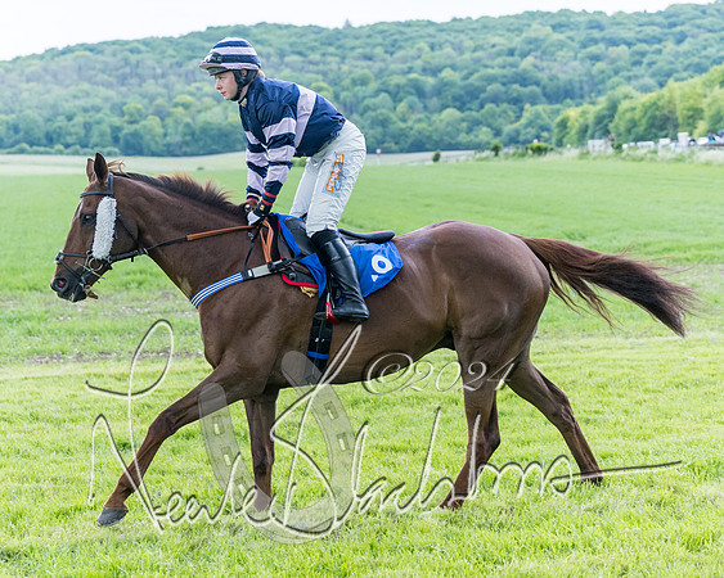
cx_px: 301
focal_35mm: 94
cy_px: 243
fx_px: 2017
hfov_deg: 20.3
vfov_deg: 16.3
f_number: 4
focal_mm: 70
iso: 800
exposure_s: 1/2000
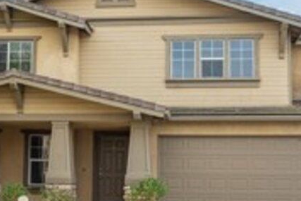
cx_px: 123
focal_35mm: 61
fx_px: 510
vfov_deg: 22.3
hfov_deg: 32.8
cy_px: 104
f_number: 9
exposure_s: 1/320
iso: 320
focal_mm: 31
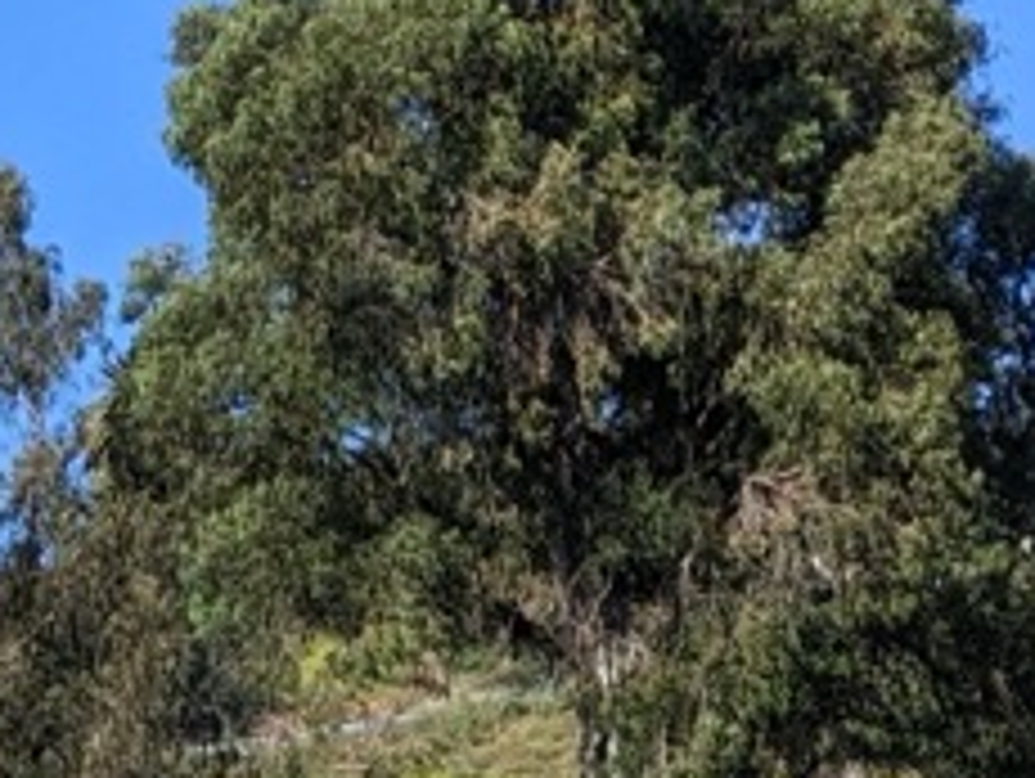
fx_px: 4909
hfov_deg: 11.7
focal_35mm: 164
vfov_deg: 8.7
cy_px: 1453
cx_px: -360
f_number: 1.73
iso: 58
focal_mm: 4.38
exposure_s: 1/2597
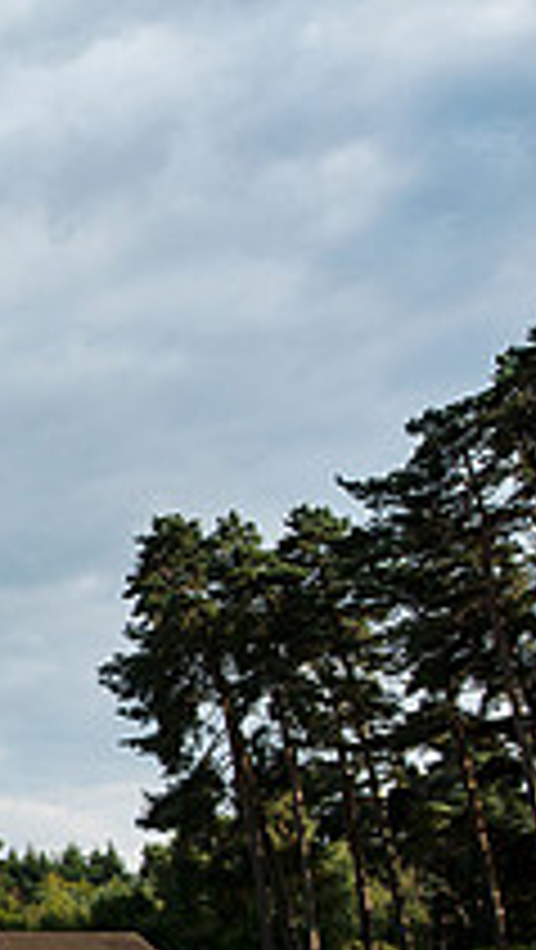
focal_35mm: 69
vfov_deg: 29.7
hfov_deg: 13.5
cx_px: -698
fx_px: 1740
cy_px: 783
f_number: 7.1
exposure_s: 1/2000
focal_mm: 24
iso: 500
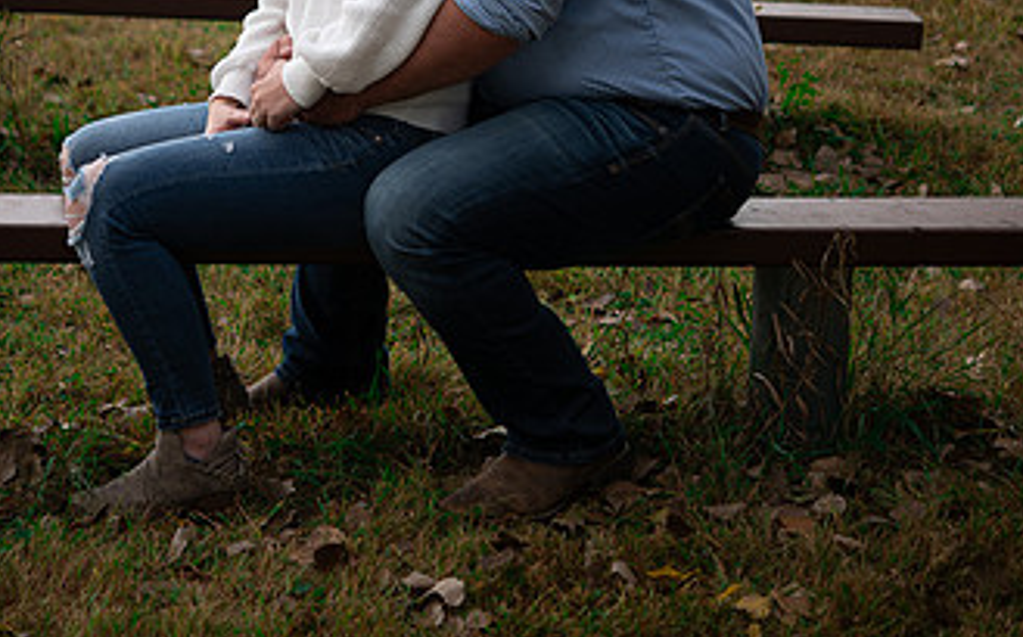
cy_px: 45
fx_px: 3064
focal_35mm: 110
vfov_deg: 11.8
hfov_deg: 18.9
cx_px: 364
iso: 100
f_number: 2.8
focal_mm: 60
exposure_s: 1/500
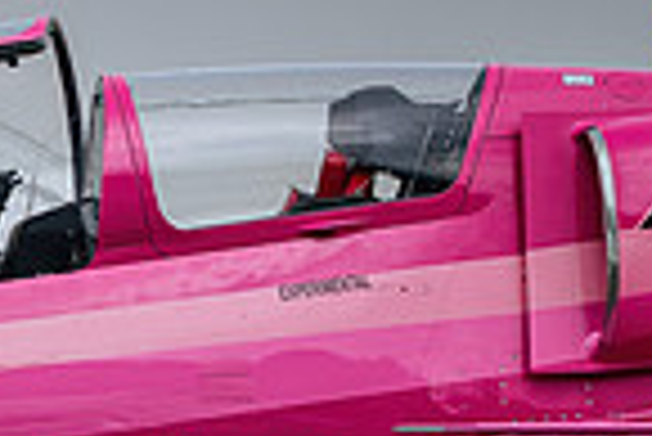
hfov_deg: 2.0
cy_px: 146
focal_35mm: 1020
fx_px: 18492
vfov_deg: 1.4
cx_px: 21
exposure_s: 1/500
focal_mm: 250
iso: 250
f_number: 5.6
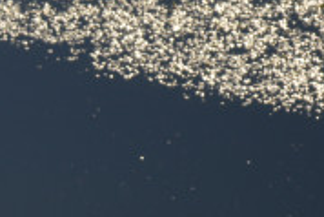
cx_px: -564
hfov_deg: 1.9
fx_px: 9656
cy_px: 367
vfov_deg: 1.3
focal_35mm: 1072
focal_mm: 180
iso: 100
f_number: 2.8
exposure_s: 1/2000
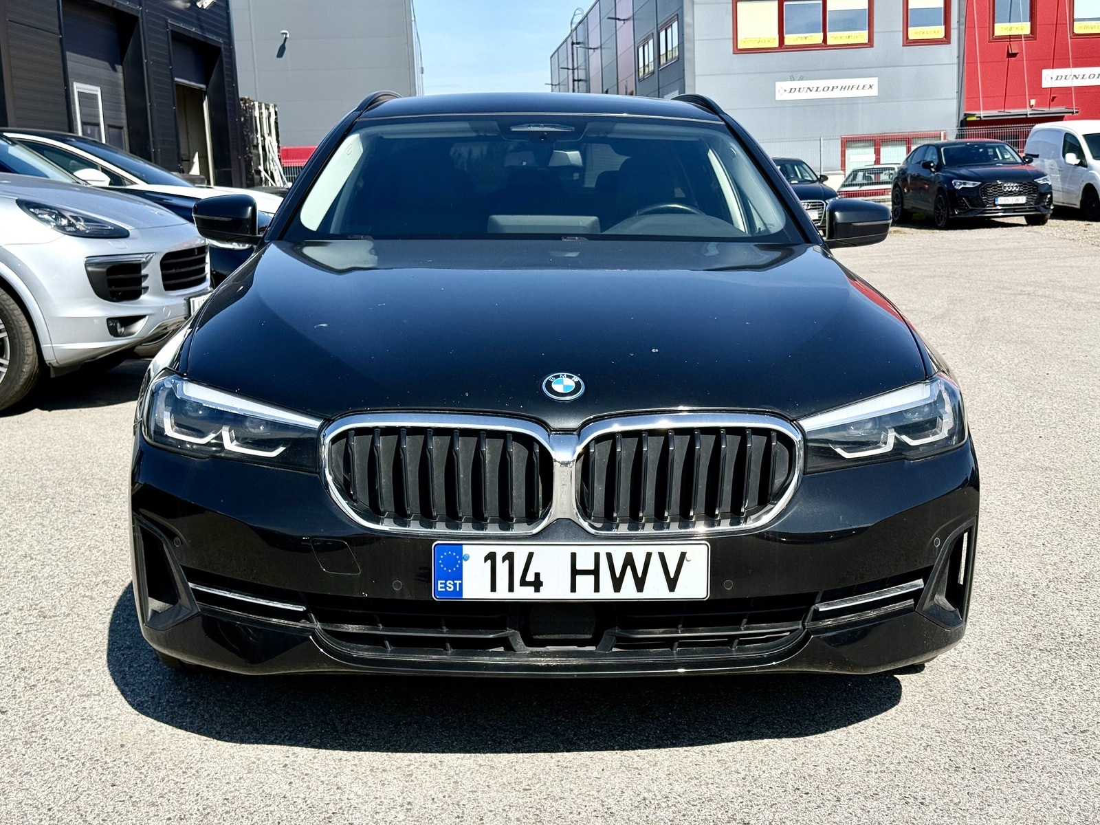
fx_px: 1525
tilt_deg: -8.9
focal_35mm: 48
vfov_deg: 30.3
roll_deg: +1.9
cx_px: 550
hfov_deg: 39.7
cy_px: 412
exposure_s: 1/4878
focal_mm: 6.76
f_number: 1.78
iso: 64
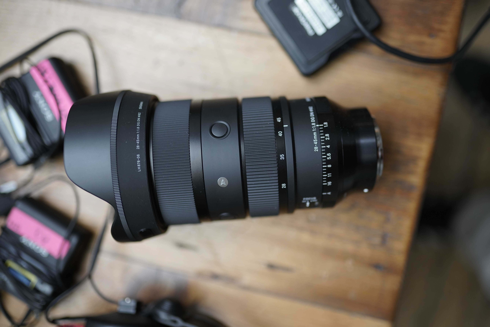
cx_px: 245
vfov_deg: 37.9
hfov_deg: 54.4
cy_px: 164
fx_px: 476
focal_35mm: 35
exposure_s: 1/500
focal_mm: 35
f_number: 1.6
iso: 800
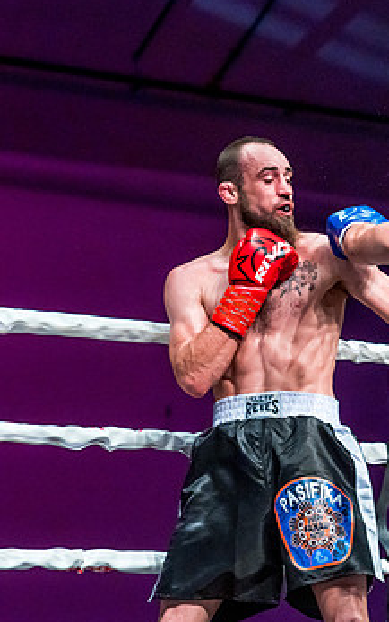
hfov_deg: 10.0
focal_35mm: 129
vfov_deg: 16.2
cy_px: 335
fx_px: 2187
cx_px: 516
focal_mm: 70
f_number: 4
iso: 4000
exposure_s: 1/1000
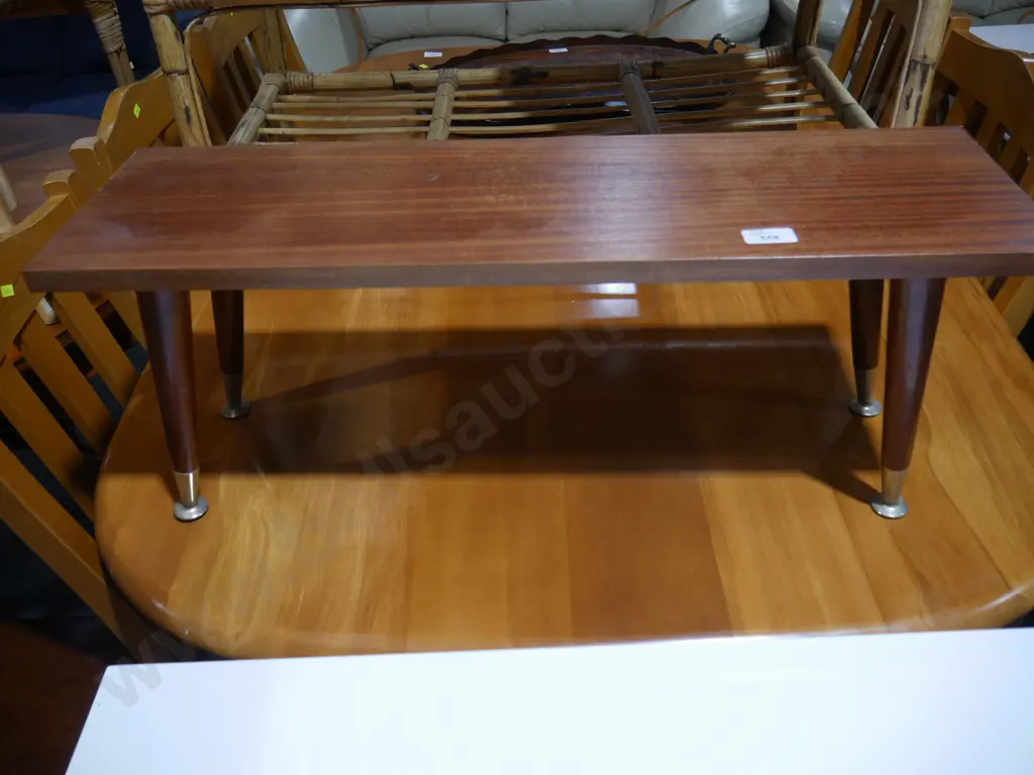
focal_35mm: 28
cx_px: 517
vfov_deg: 49.7
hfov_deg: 63.4
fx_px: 836
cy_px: 388
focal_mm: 14
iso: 250
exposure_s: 1/60
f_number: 3.5
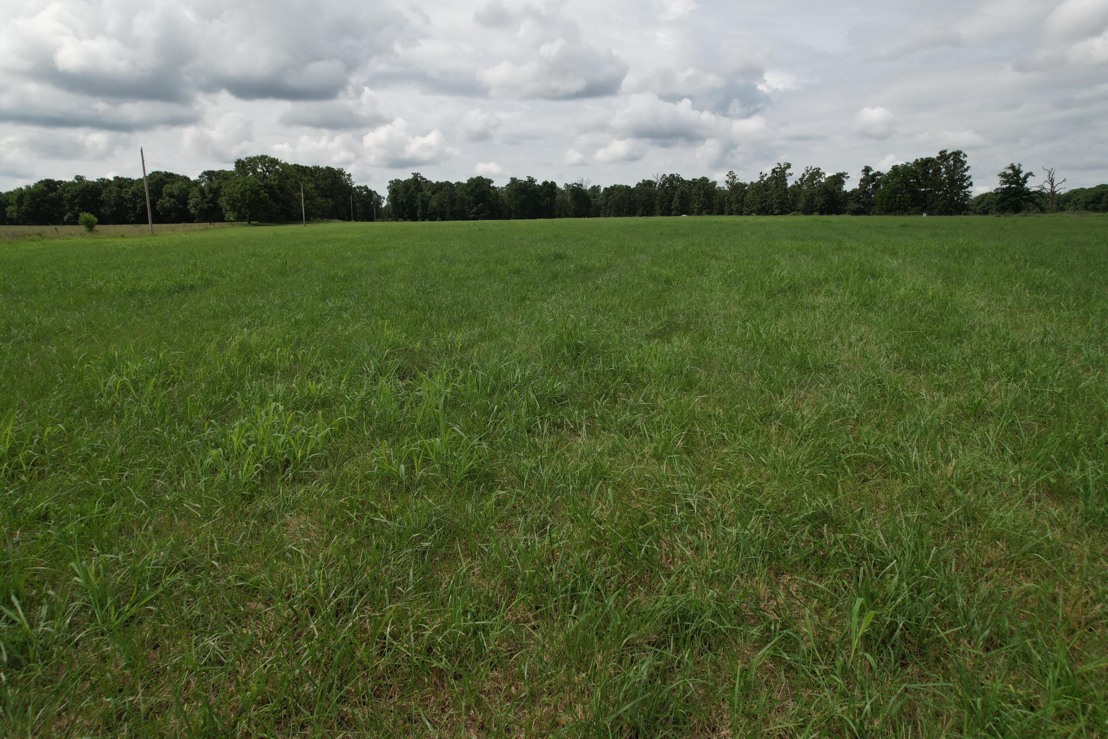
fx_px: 677
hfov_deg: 78.6
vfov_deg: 57.2
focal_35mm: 22
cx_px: 554
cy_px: 370
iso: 100
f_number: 2.8
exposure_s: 1/350
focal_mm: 8.38
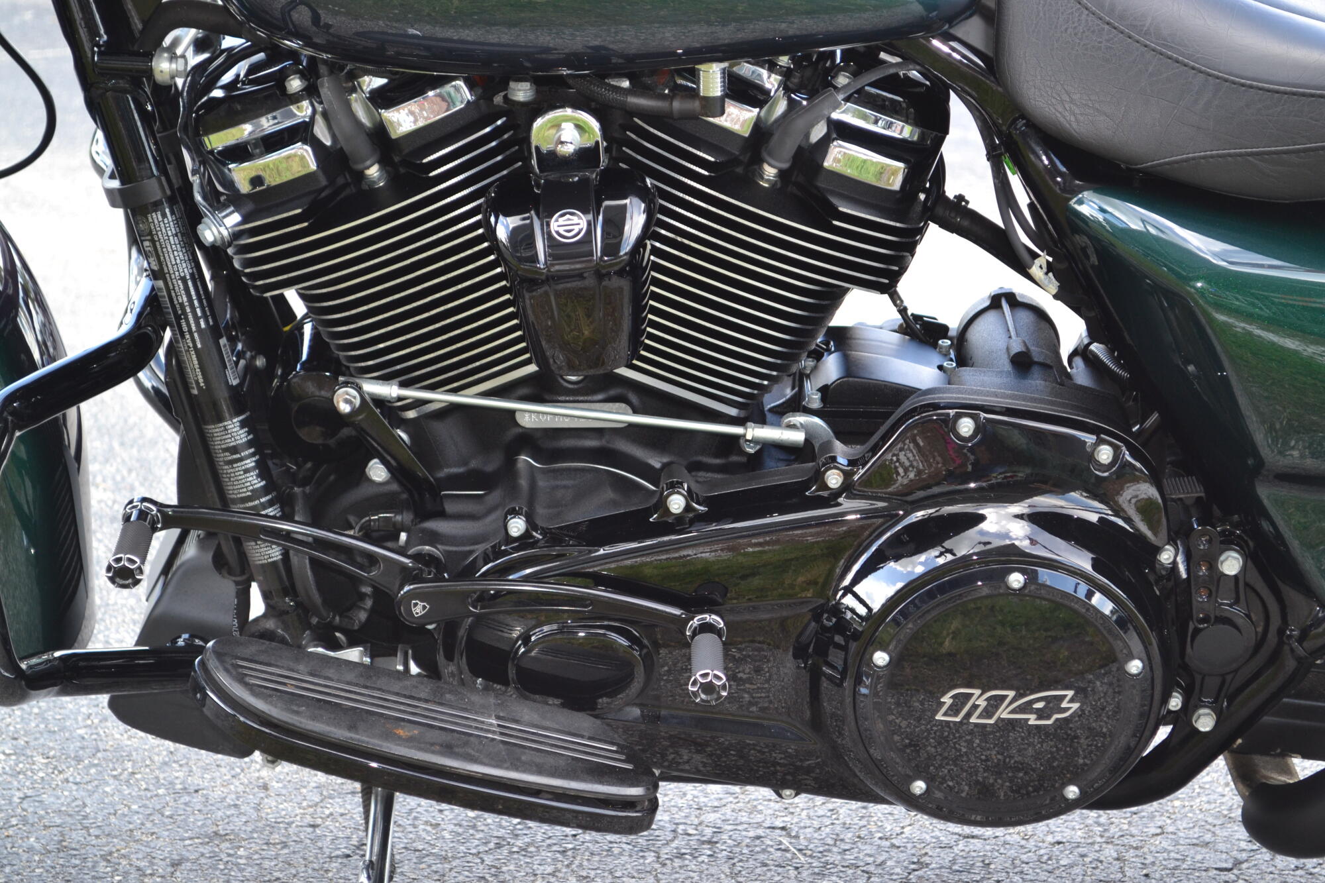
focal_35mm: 82
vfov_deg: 16.6
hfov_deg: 24.6
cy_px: 442
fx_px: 3036
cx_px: 662
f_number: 5.6
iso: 400
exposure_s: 1/100
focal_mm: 55
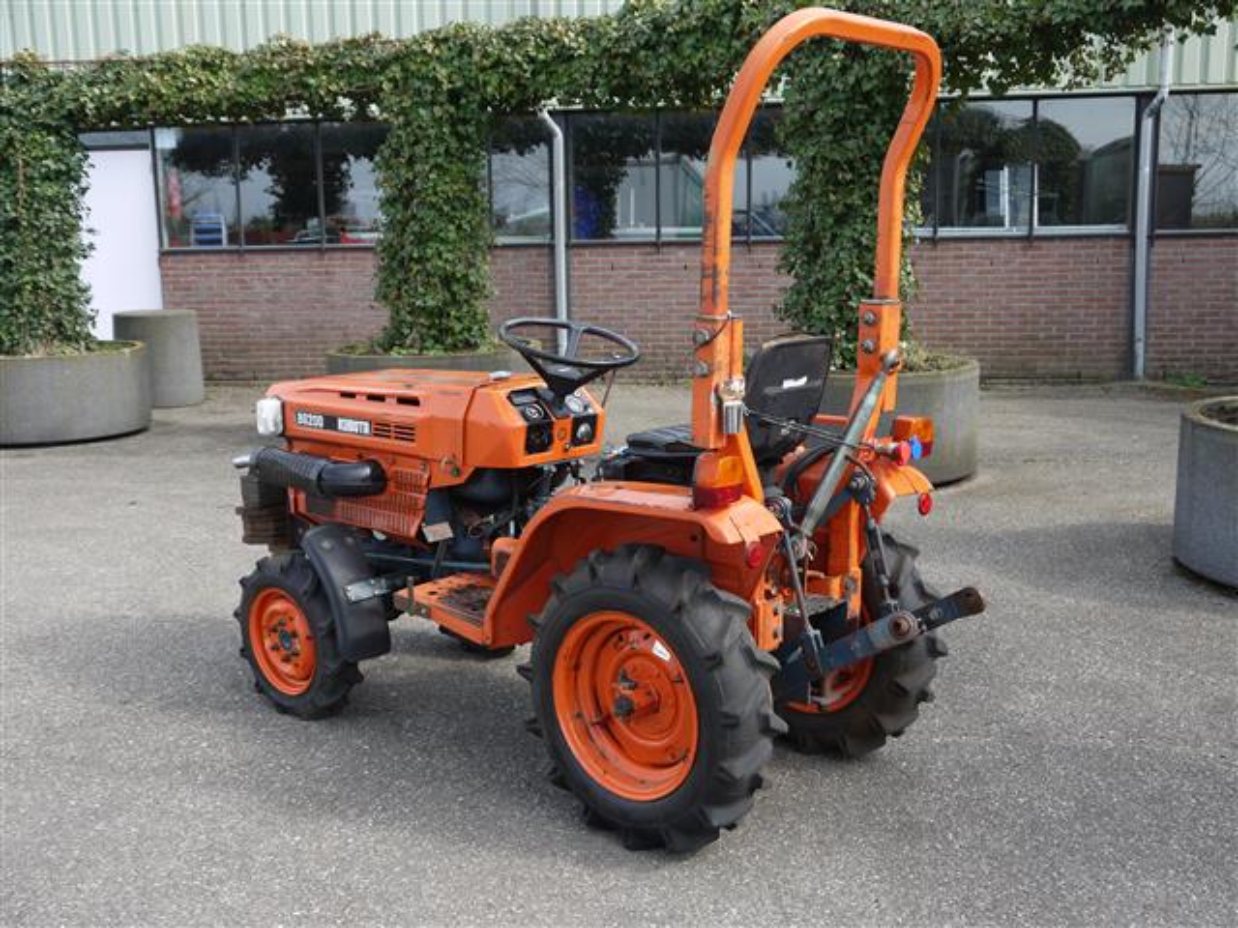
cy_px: 464
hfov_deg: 49.0
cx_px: 619
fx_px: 1359
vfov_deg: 37.7
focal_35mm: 38
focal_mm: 19
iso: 100
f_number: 5.6
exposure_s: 1/200
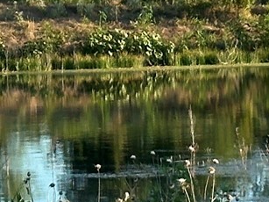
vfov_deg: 4.6
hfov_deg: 6.2
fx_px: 2486
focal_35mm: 320
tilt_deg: -1.1
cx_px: 70
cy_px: 24
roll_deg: +0.9
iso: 64
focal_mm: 6.86
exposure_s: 1/1783
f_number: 1.78
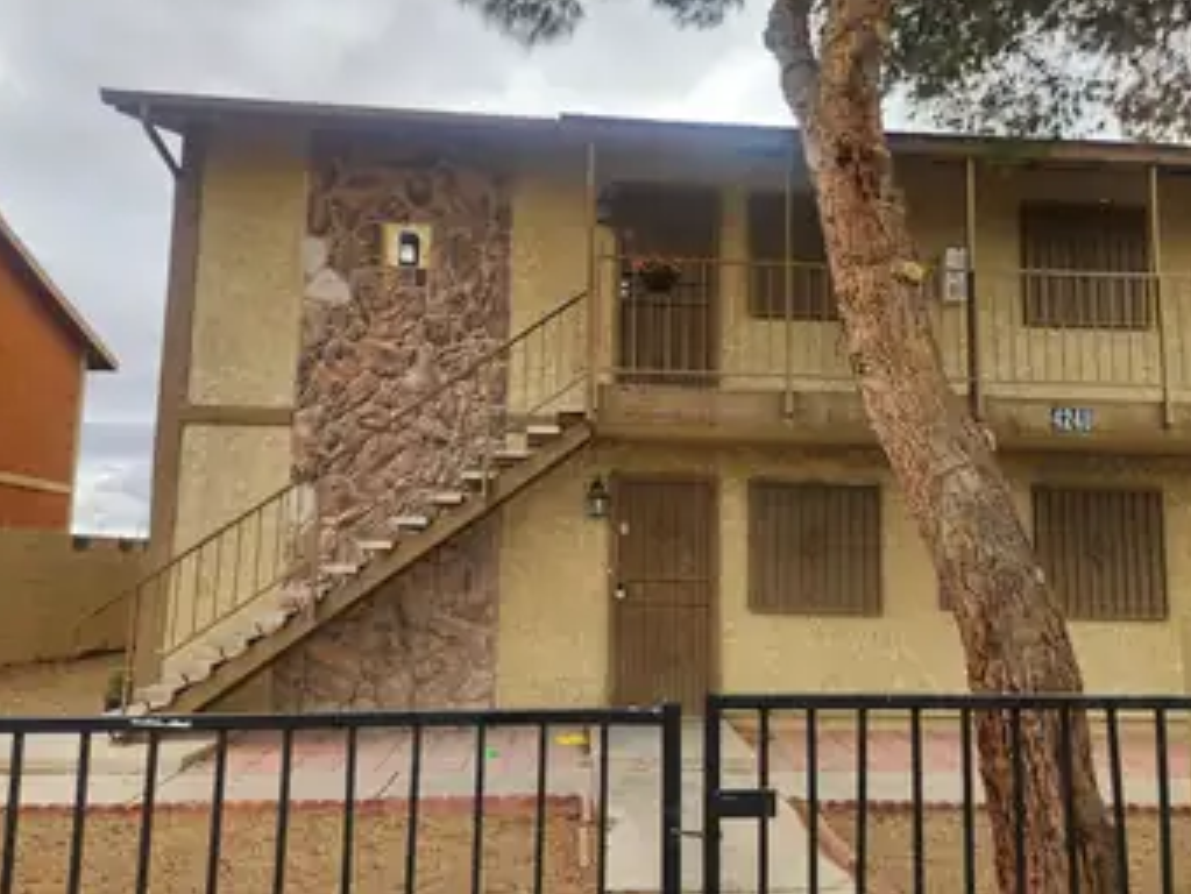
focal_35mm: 27
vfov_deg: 51.4
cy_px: 457
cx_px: 653
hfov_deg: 65.2
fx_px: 929
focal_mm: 5.4
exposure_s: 1/864
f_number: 1.8
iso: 20
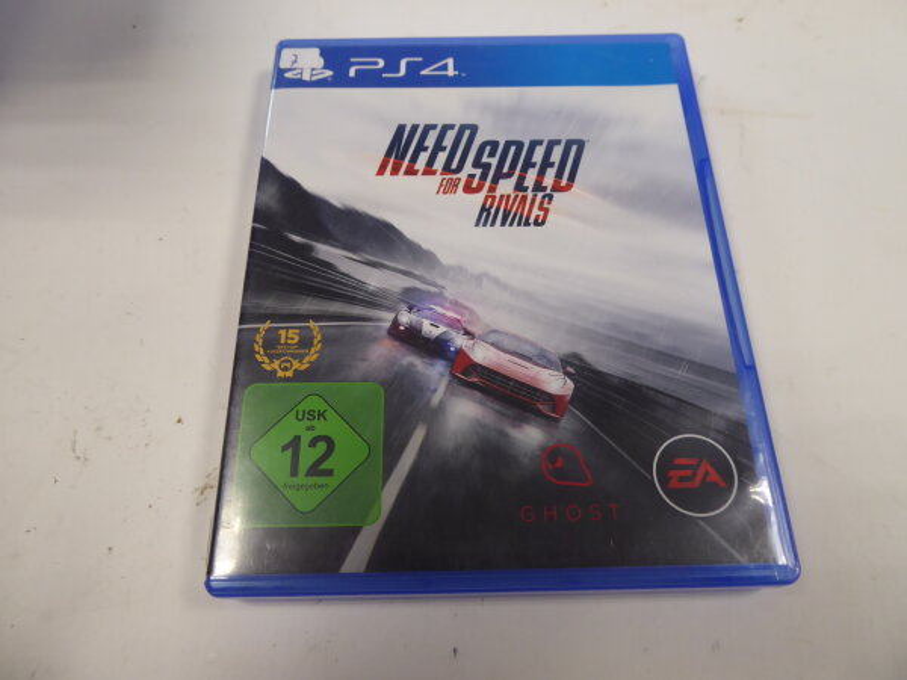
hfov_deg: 69.4
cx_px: 454
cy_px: 340
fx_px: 655
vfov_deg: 54.9
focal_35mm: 25
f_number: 3.3
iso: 320
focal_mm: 4.3
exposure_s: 1/60
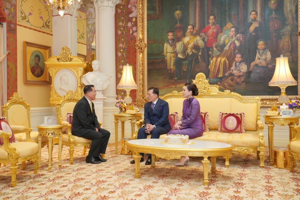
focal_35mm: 33
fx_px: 275
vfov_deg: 40.0
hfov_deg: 57.2
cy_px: 100
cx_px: 150
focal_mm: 33
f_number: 6.3
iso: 2500
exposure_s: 1/160
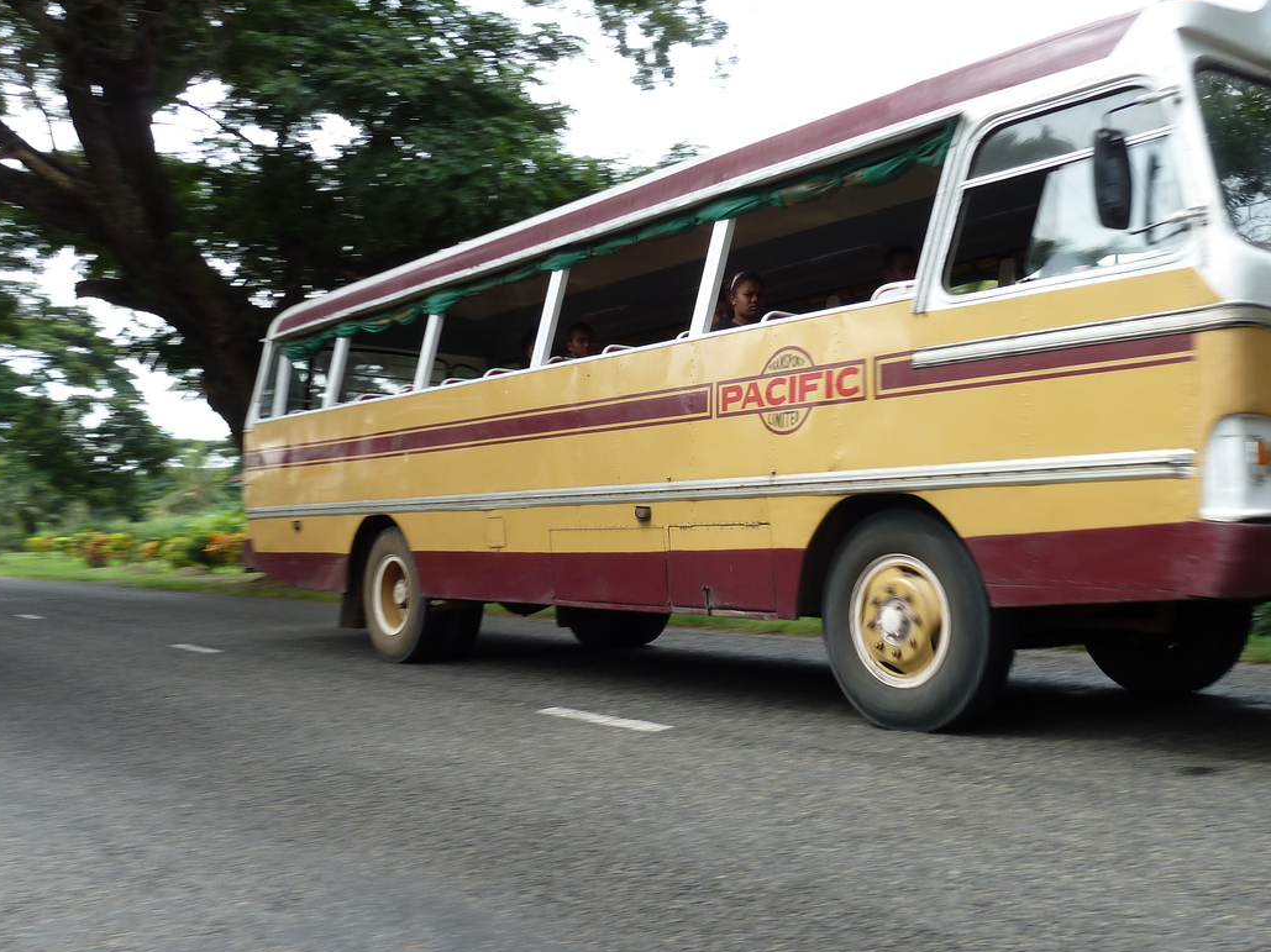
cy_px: 466
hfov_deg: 52.5
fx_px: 1285
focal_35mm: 35
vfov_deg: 40.7
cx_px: 709
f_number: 4
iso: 80
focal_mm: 5
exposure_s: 1/125
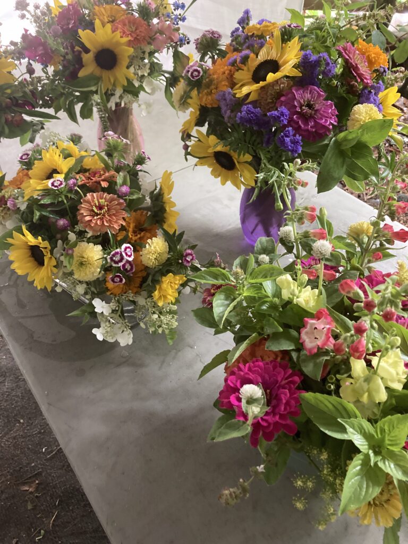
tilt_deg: -44.3
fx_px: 440
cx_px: 204
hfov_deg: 49.7
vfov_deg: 63.4
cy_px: 272
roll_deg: +3.3
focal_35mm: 28
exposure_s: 1/30
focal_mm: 3.99
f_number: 1.8
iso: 500
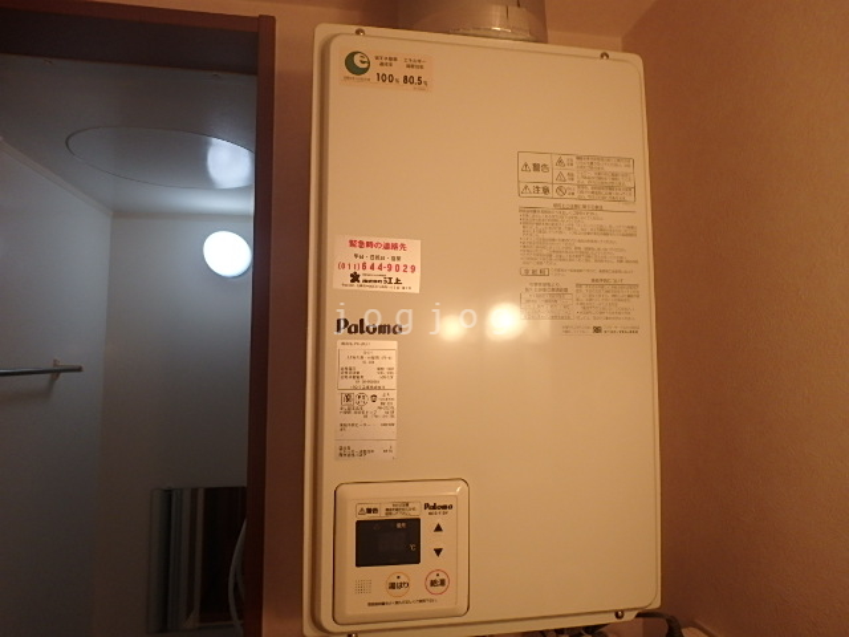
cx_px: 424
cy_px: 318
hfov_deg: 79.0
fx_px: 515
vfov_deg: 63.4
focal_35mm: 21
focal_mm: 3.7
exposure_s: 1/60
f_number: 3.5
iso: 200
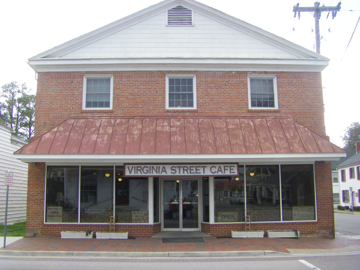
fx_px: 395
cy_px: 135
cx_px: 180
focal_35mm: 38
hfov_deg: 49.0
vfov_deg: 37.7
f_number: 3.5
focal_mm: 6.3
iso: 64
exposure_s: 1/100
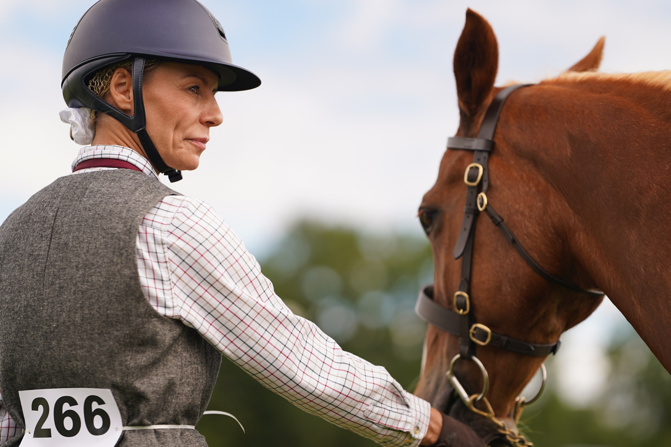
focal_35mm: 119
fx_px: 2218
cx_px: 310
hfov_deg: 17.2
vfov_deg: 11.5
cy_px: 221
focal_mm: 85
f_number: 1.4
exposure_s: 1/800
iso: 100
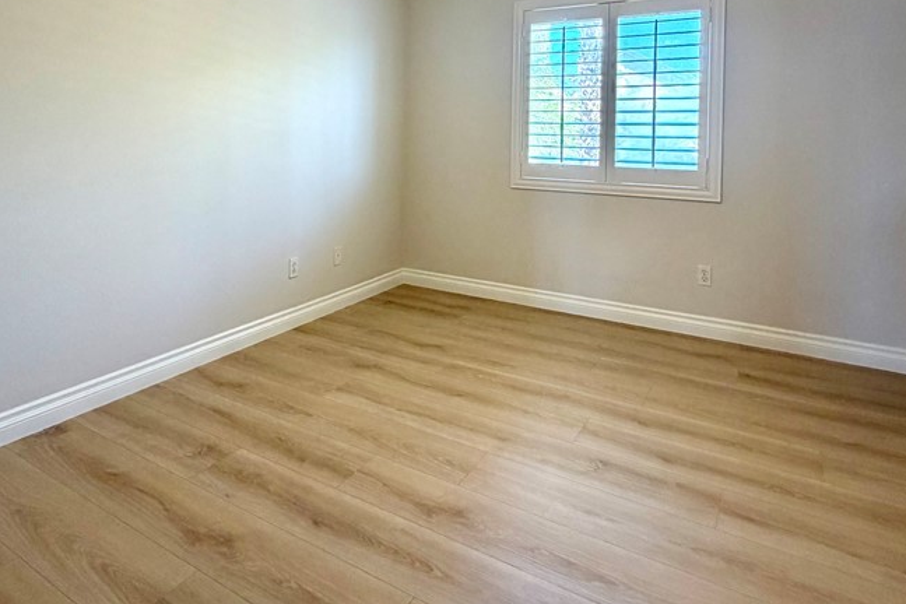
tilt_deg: -0.8
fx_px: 579
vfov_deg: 52.2
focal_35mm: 23
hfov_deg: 76.0
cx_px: 424
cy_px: 136
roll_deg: -1.5
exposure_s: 1/120
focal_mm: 2.22
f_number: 2.2
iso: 250
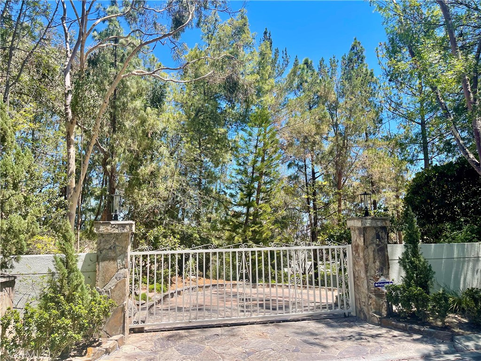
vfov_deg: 53.1
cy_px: 180
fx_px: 361
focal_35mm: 26
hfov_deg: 67.3
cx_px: 240
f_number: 1.6
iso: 32
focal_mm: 5.1
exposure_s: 1/1493
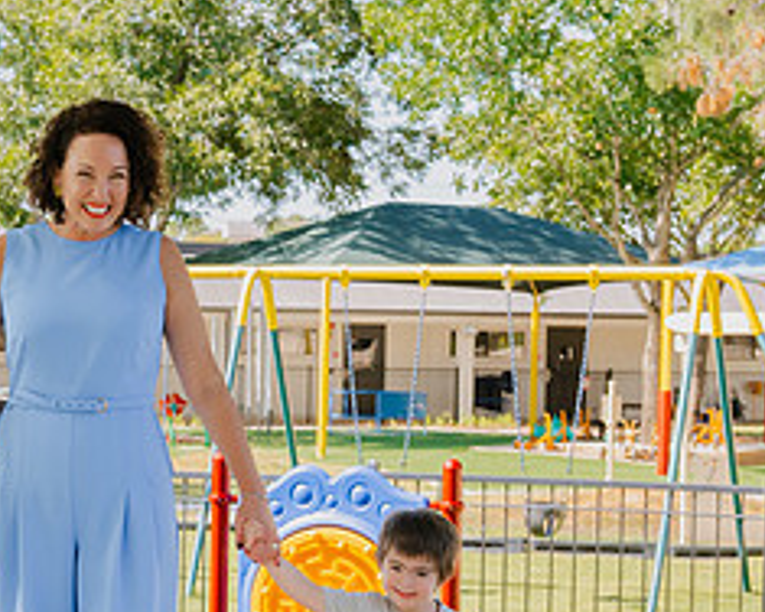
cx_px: 46
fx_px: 2400
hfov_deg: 17.8
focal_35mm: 106
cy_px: 469
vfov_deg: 14.5
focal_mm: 35
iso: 250
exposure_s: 1/500
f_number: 5
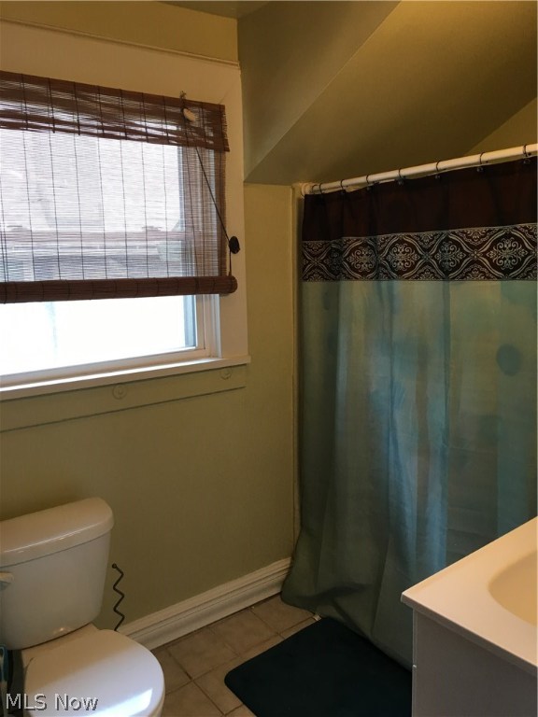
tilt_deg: -9.9
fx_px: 601
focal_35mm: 29
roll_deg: -0.3
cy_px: 358
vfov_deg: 61.7
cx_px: 269
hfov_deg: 48.2
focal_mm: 4.15
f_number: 2.2
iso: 40
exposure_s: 1/30
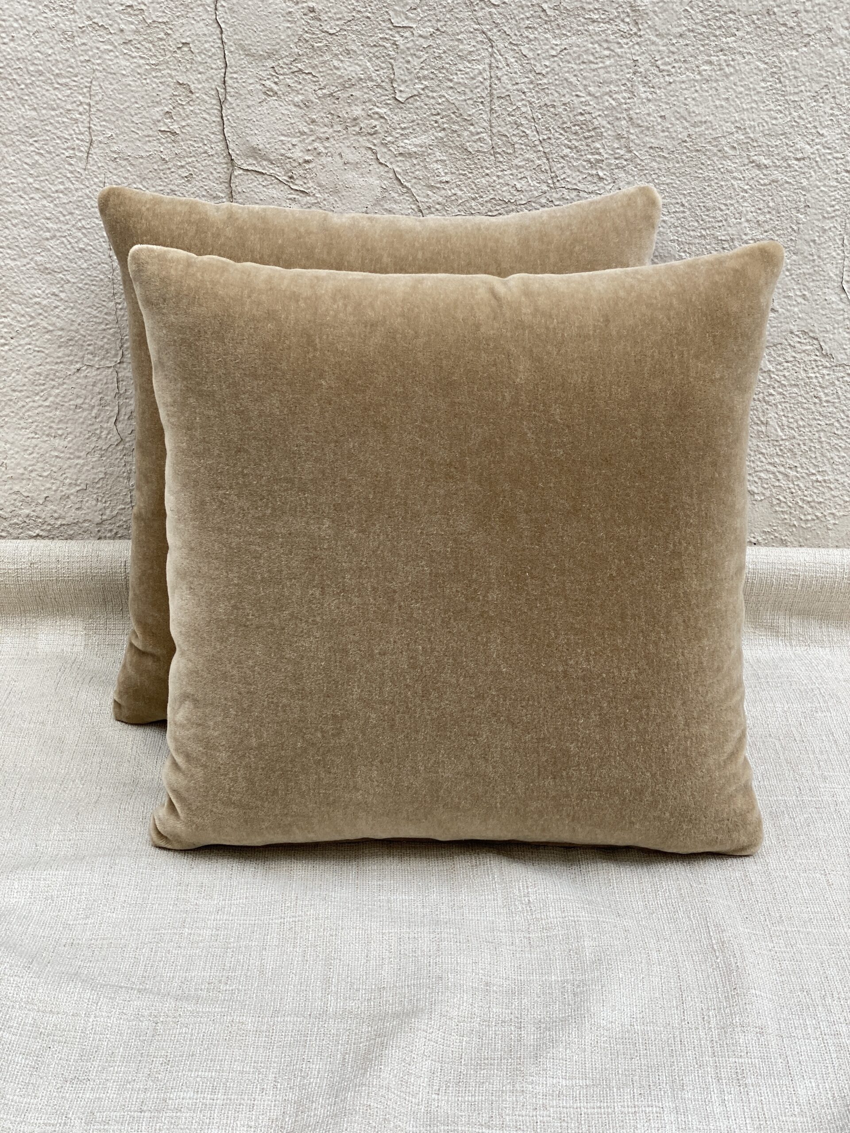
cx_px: 425
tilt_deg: -23.0
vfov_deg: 36.8
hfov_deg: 28.0
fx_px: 1702
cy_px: 566
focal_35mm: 52
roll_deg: -0.5
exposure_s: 1/171
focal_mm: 6
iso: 20
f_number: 2
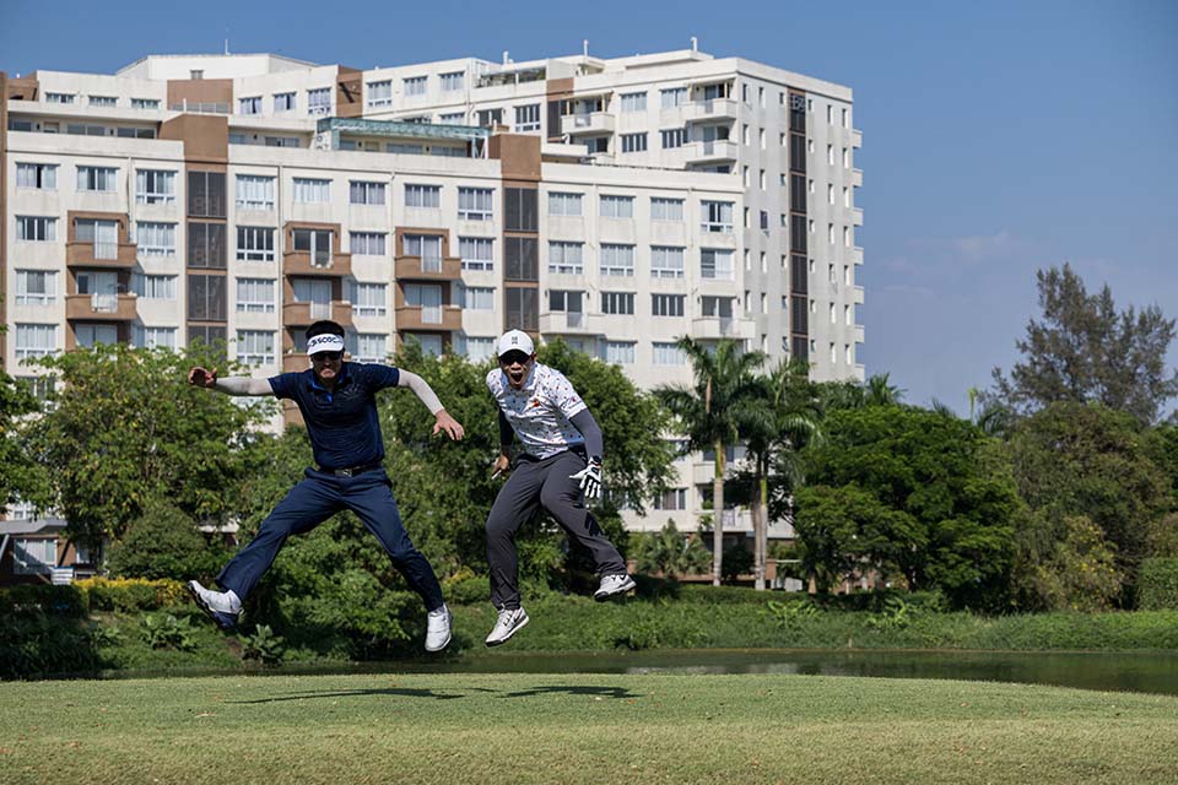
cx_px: 589
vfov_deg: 15.4
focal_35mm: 89
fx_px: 2912
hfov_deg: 22.9
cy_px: 392
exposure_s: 1/5000
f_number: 4.5
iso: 500
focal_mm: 89
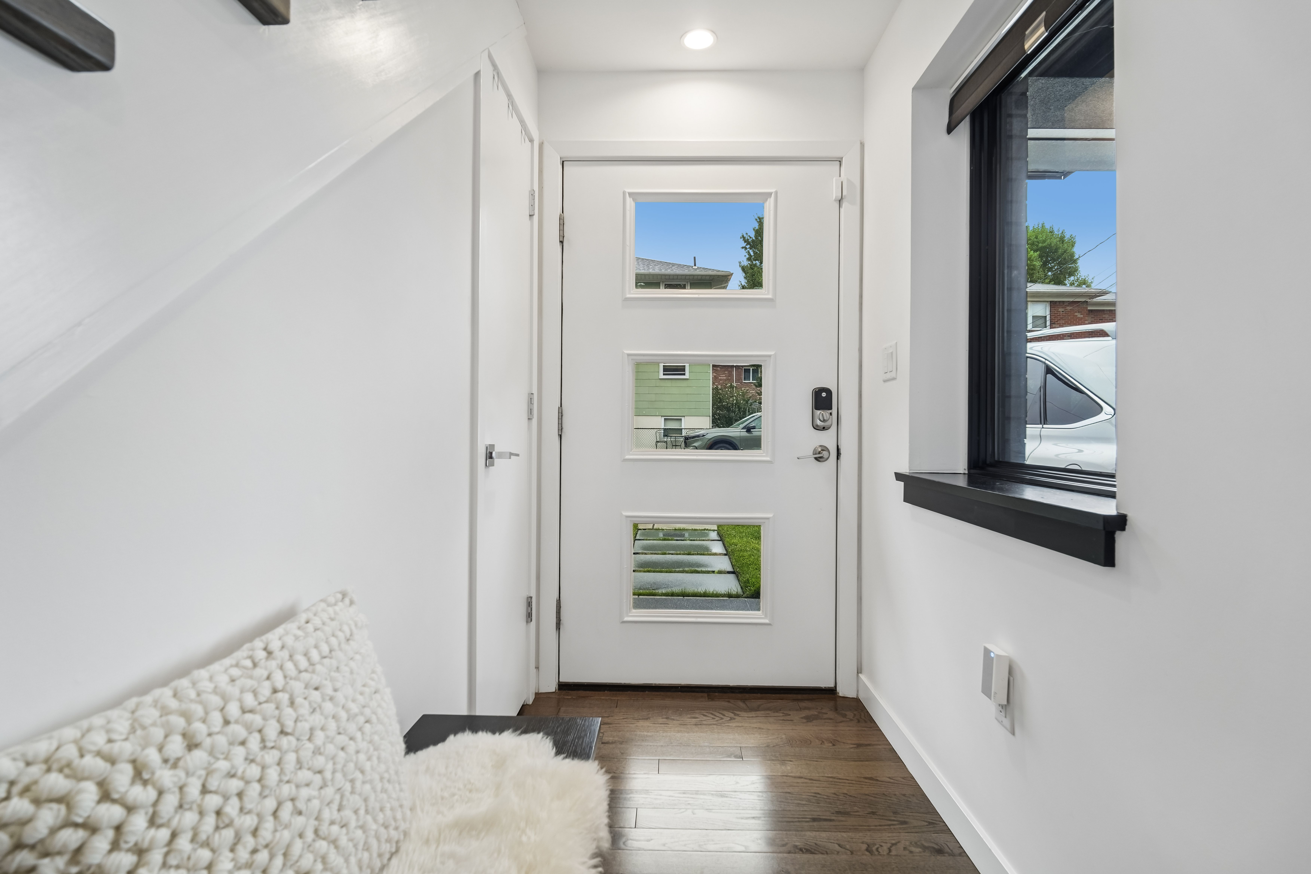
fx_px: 583
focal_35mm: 16
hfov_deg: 96.7
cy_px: 437
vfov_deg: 73.7
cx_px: 656
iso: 400
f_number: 8
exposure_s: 1/20
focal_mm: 16
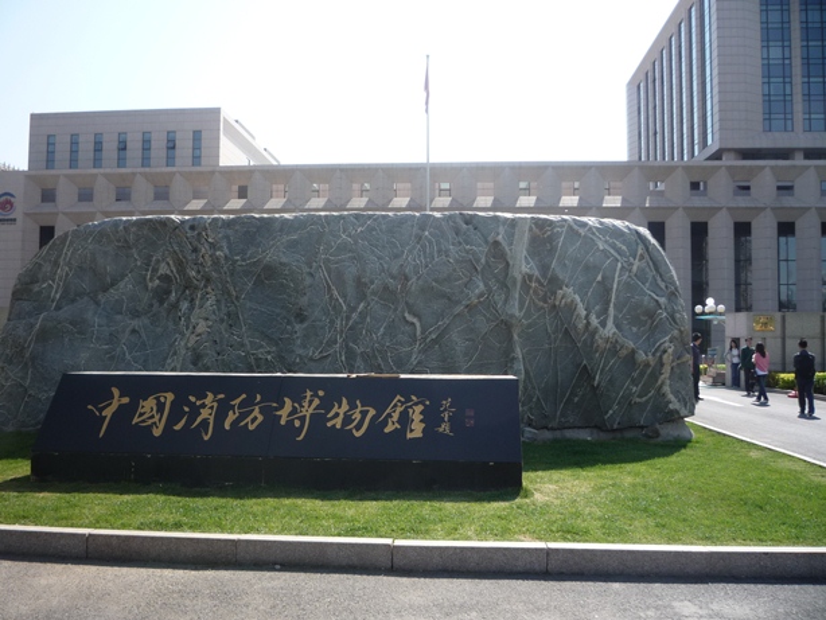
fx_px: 716
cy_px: 310
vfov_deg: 46.8
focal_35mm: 30
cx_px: 413
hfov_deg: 59.9
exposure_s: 1/320
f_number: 4
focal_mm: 5.2
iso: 100
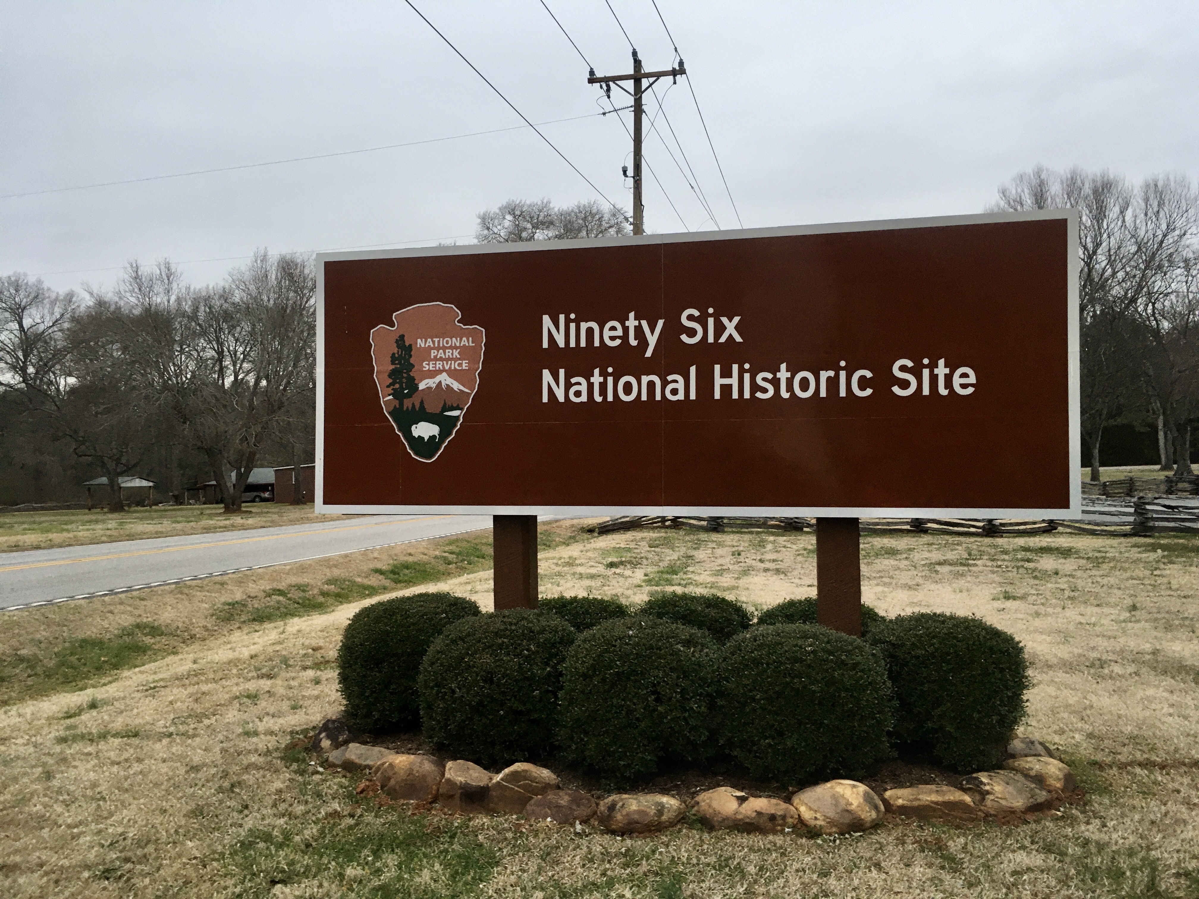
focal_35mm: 29
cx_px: 600
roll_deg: +0.1
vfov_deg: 48.2
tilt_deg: +0.9
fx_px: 1004
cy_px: 450
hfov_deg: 61.7
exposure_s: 1/30
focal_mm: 4.15
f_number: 2.2
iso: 64
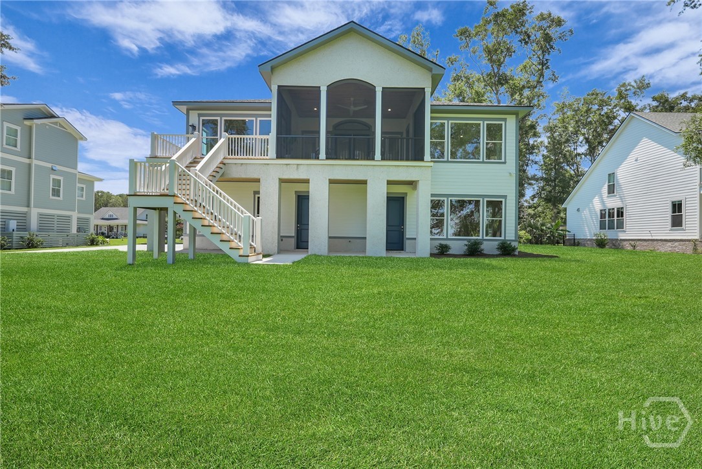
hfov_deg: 96.7
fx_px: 312
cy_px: 234
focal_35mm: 16
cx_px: 351
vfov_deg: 73.8
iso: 320
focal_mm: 16
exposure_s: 1/640
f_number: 9
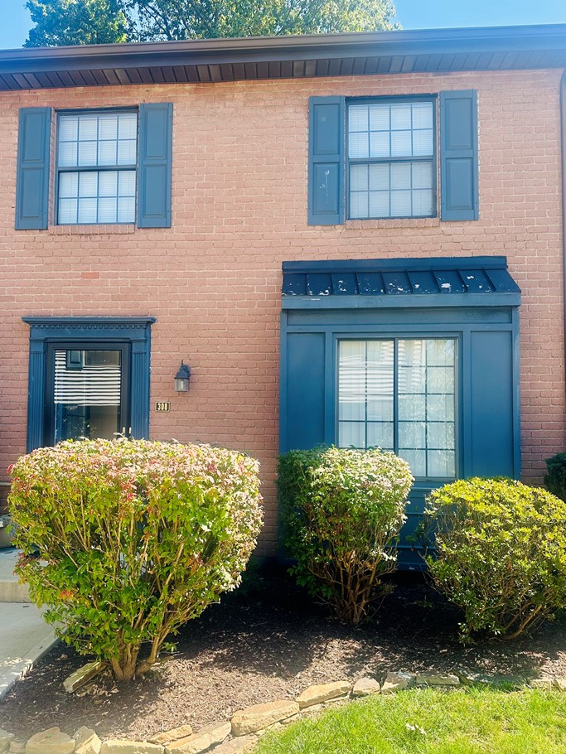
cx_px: 264
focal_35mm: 27
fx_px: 588
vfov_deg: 65.2
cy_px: 407
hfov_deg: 51.3
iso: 80
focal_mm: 6.86
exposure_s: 1/927
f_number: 1.78
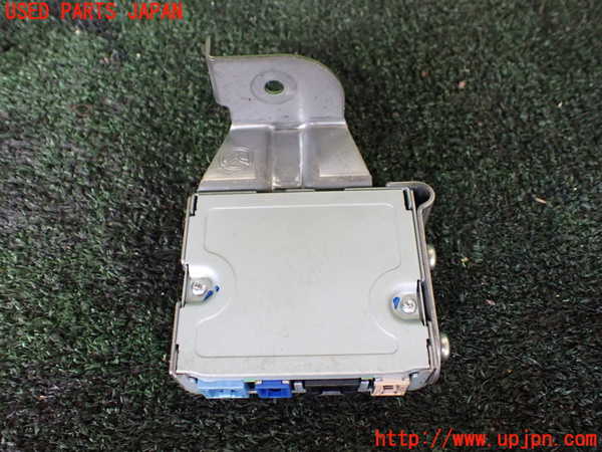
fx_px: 522
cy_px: 226
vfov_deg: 46.8
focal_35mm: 30
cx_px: 301
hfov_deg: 60.0
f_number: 2.3
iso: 800
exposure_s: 1/50
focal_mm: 5.4
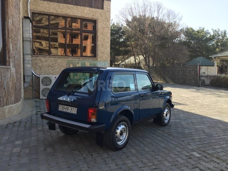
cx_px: 114
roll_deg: -1.2
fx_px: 191
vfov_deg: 48.2
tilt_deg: -2.3
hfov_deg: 61.7
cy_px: 86
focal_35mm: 29
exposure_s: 1/460
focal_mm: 4.15
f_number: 2.2
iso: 32
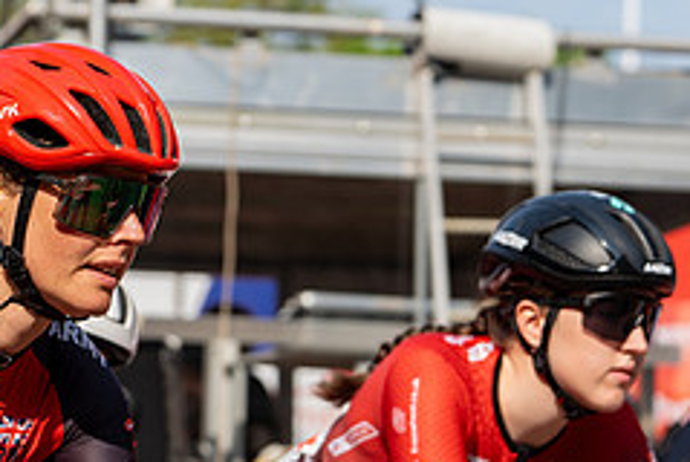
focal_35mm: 189
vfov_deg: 7.3
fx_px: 3627
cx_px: 101
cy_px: 134
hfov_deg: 10.8
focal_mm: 78
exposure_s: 1/1000
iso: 200
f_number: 4
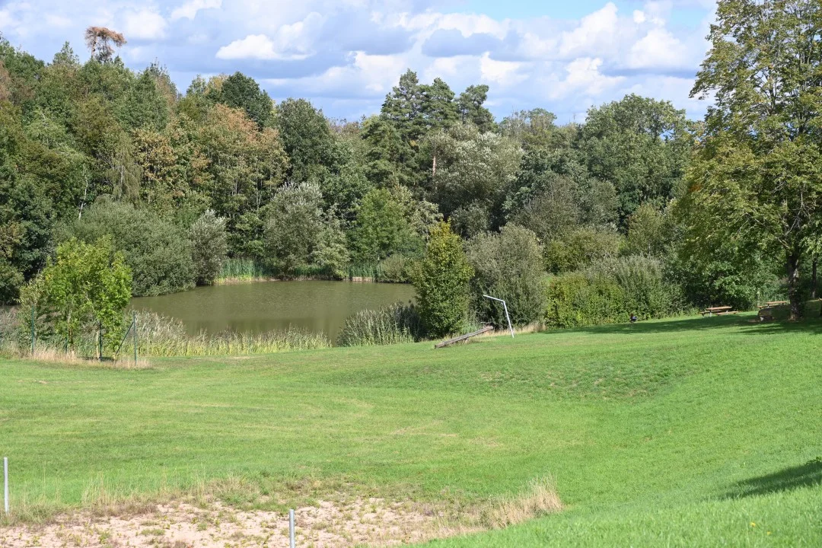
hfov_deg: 28.8
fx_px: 1598
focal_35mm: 70
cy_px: 274
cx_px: 411
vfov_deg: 19.5
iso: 100
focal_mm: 70
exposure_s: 1/320
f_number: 7.1
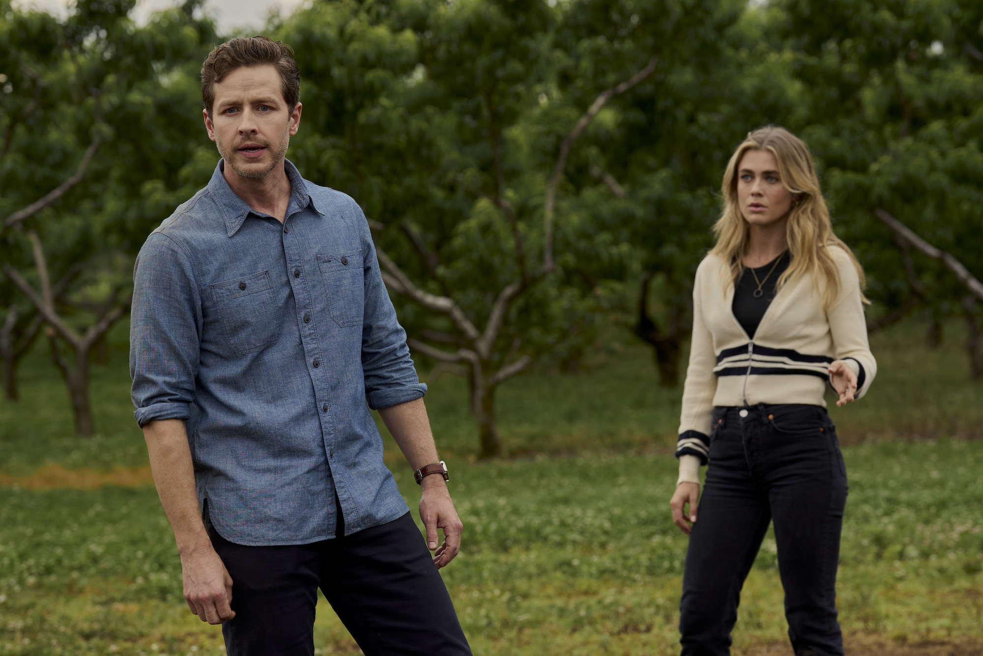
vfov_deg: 13.0
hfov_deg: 19.5
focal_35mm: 105
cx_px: 492
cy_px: 328
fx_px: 2867
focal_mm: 105
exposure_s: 1/500
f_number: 5
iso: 1000
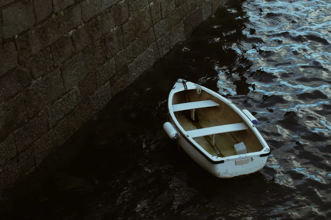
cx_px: 212
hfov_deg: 26.5
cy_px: 95
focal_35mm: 76
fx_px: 699
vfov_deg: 17.9
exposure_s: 1/60
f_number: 16
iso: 320
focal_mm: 32
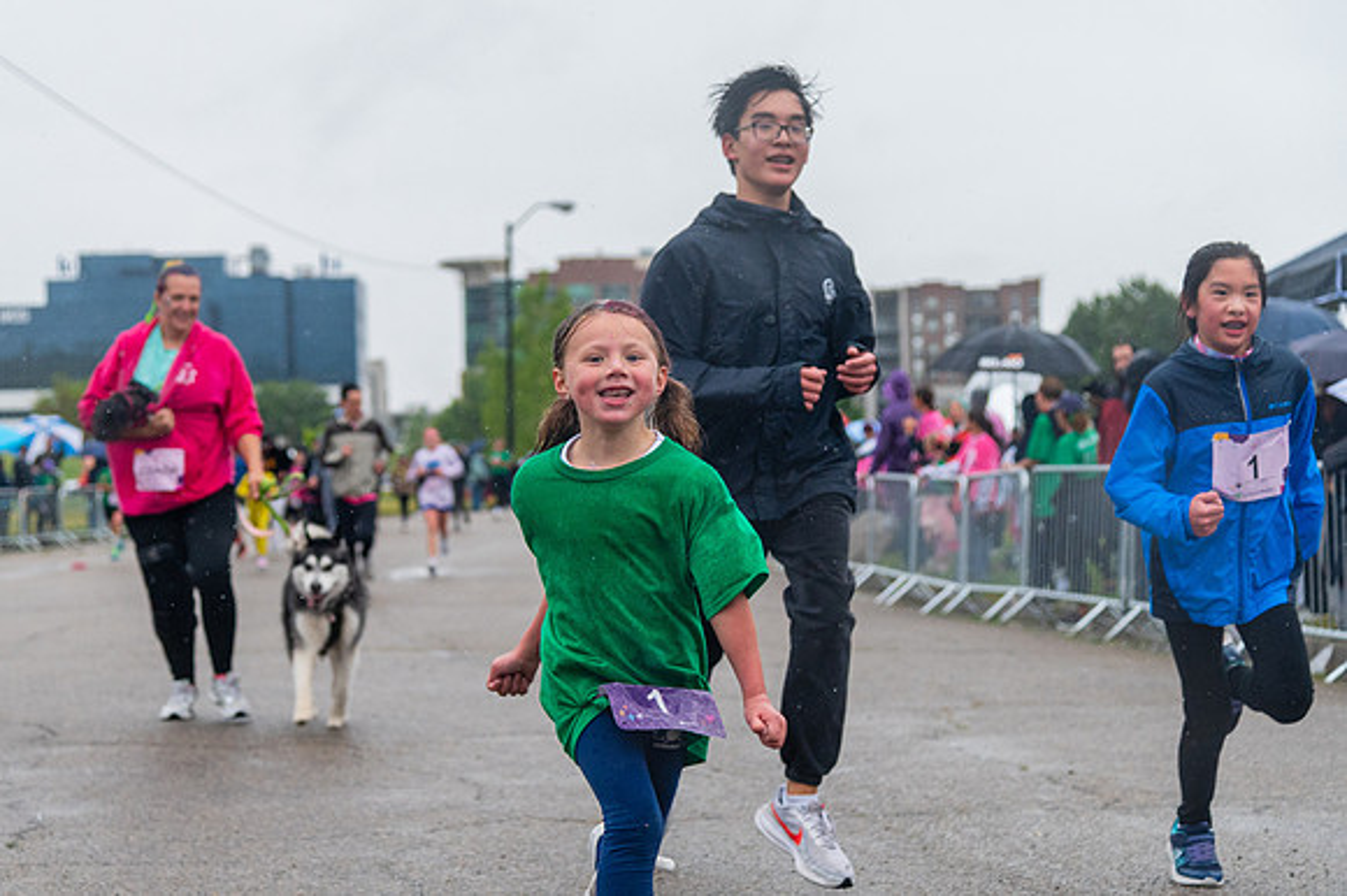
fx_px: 2780
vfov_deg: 18.3
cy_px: 379
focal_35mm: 74
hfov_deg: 27.2
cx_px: 549
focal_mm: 62
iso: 1600
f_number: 4
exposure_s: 1/3200
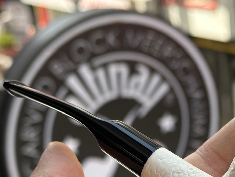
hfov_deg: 19.5
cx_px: 182
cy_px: 127
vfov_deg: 14.8
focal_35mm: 100
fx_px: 679
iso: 64
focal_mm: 6.86
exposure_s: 1/745
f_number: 1.78
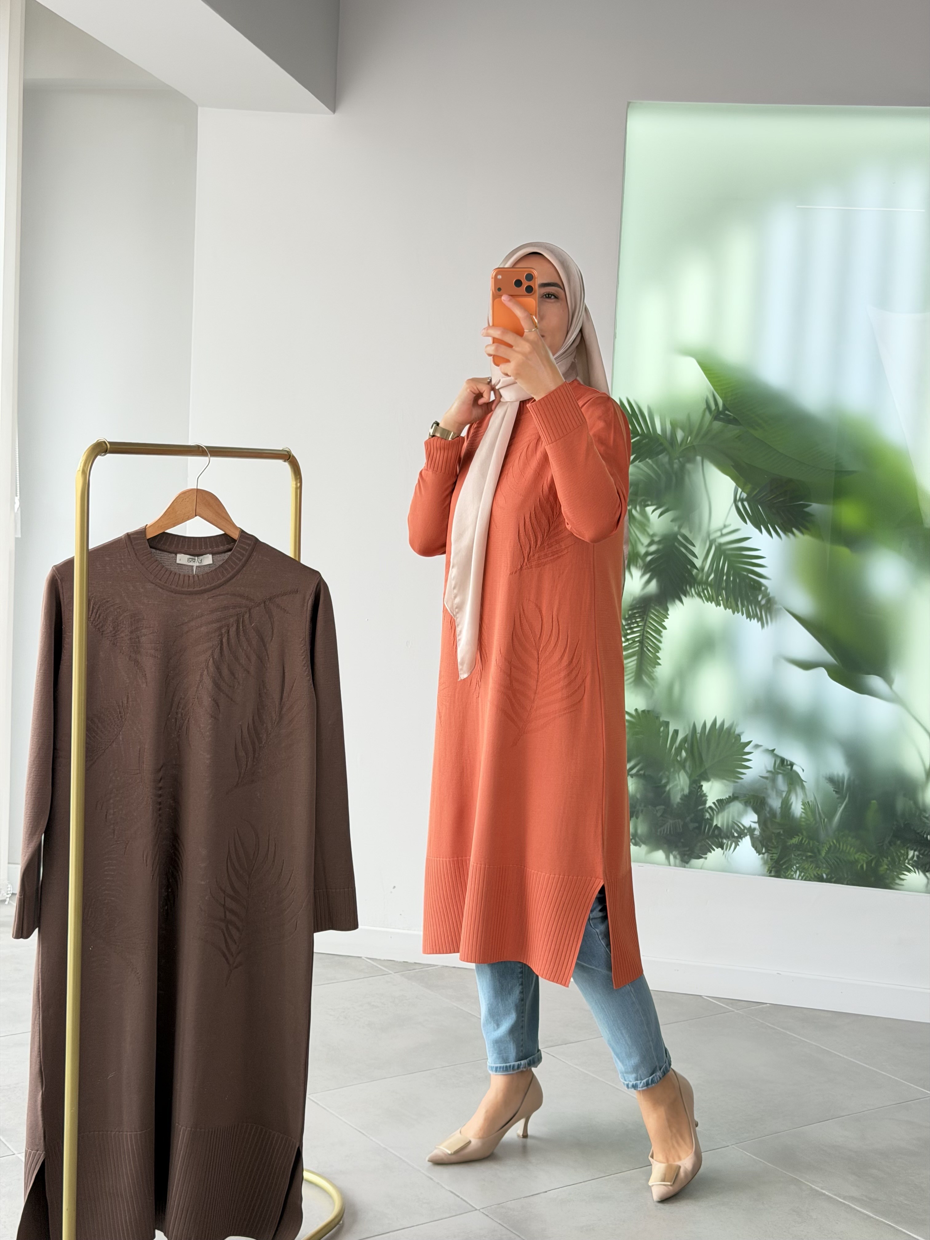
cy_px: 620
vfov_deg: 39.7
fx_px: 1719
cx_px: 465
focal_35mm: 48
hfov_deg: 30.3
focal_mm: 6.76
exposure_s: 1/326
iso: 80
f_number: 1.78
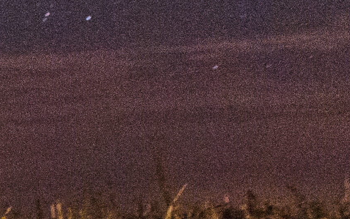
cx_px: -656
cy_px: -8
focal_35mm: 159
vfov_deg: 8.2
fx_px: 1517
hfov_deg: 10.2
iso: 6400
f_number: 3.5
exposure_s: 20
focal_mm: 18
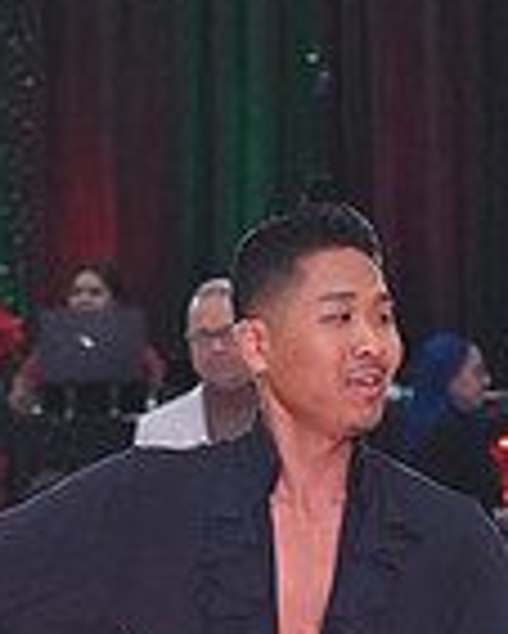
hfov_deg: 4.6
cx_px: 771
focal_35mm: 331
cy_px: 985
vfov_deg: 5.8
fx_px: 6214
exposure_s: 1/400
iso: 3200
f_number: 5.6
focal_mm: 86
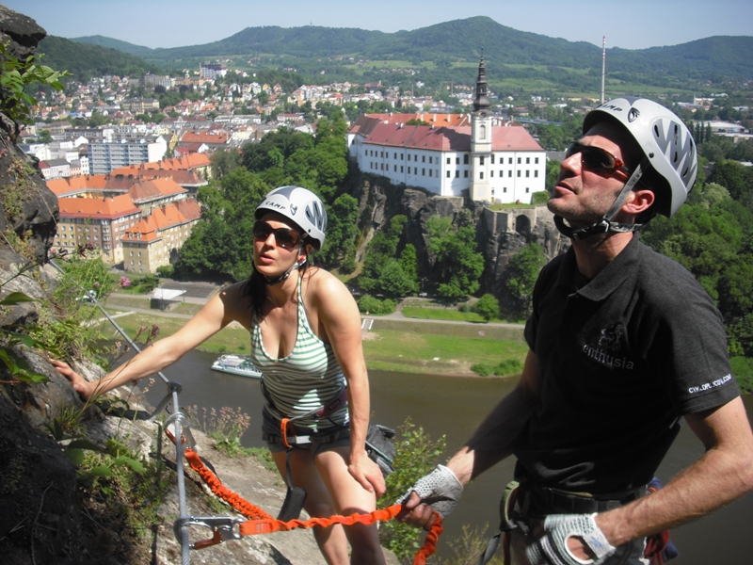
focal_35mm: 38
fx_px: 827
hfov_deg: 49.0
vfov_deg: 37.7
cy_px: 282
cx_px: 376
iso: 64
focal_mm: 6.2
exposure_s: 1/200
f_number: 5.6
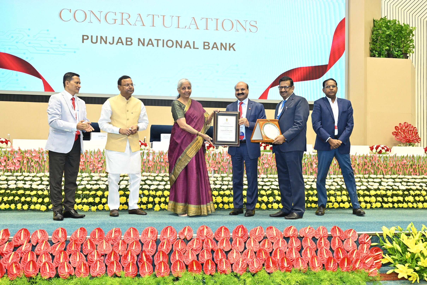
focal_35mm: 34
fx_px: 397
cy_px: 142
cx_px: 214
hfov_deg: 56.5
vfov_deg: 39.4
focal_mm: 33.5
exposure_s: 1/125
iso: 1600
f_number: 4
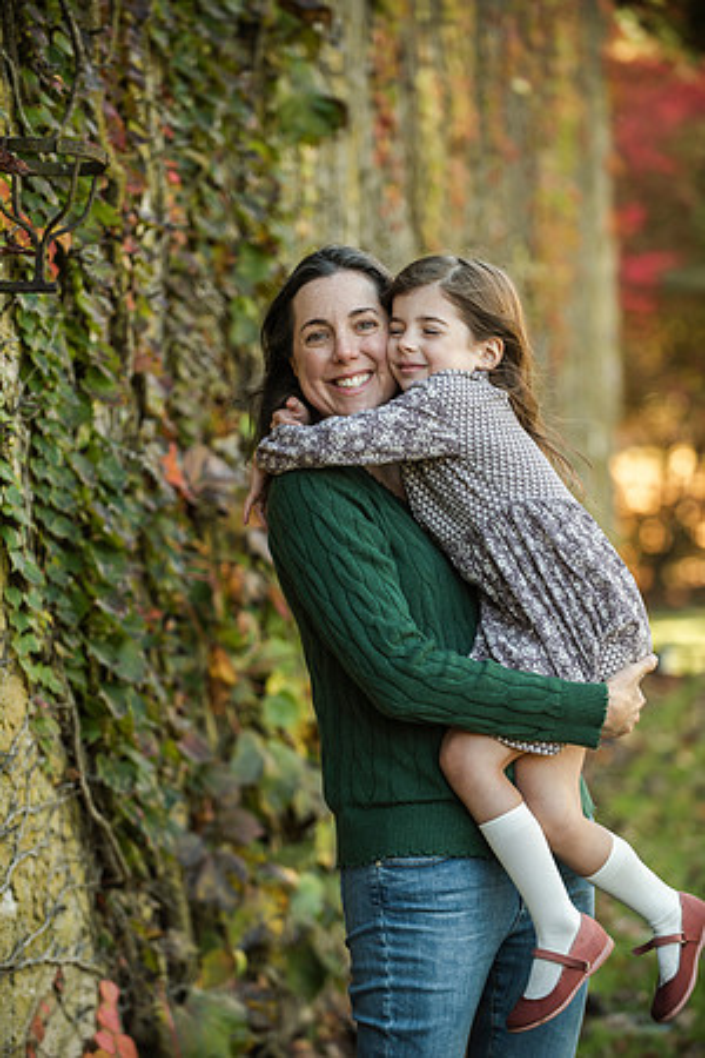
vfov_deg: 15.8
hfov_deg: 10.5
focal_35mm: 130
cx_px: 352
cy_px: 529
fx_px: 3818
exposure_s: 1/250
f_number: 3.5
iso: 500
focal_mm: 130
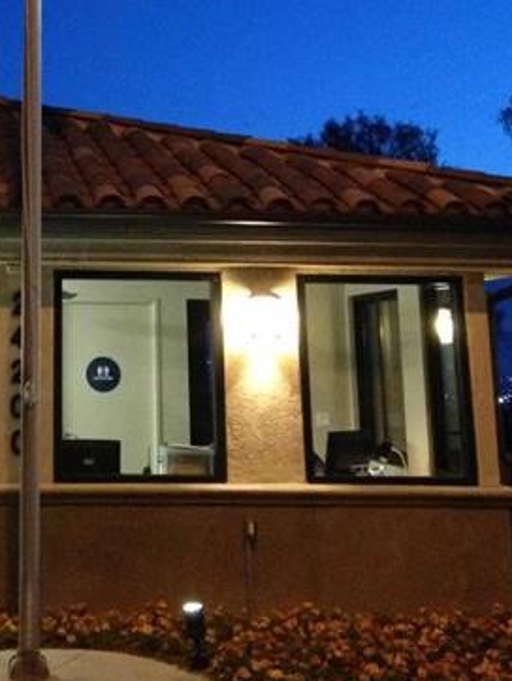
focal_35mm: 70
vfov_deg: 27.0
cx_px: 32
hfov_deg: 20.5
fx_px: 1379
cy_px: 105
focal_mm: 4.12
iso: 800
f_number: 2.4
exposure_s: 1/15
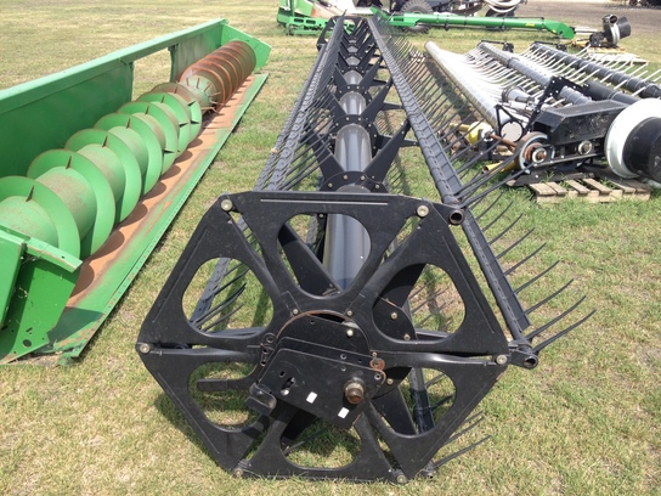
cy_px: 248
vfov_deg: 40.7
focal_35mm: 35
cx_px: 330
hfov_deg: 52.6
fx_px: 668
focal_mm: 4.28
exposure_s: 1/690
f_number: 2.4
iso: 64
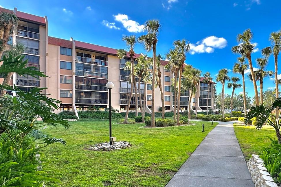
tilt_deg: +0.3
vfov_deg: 52.9
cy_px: 108
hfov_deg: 70.4
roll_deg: +0.5
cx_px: 199
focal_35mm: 24
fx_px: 187
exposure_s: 1/720
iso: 40
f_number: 2.2
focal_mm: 2.22
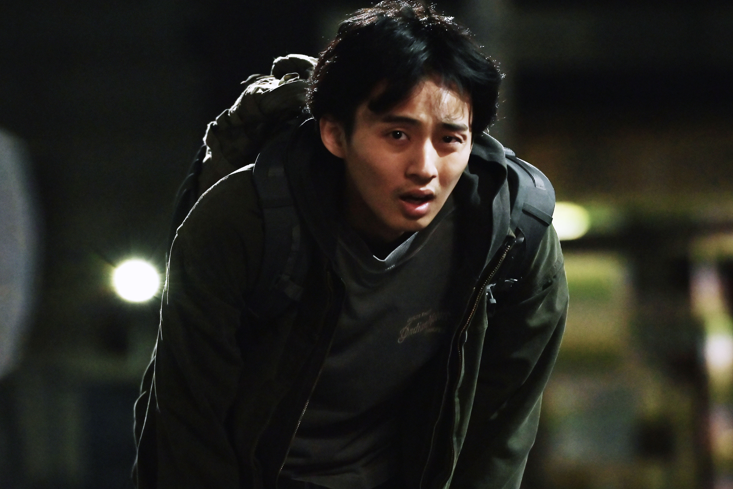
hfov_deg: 6.7
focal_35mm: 309
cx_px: 422
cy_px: 278
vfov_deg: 4.5
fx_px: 6293
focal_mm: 200
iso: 2500
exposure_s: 1/320
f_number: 4
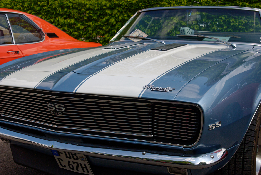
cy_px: 88
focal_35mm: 52
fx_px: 381
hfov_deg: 37.8
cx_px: 130
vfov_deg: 25.8
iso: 100
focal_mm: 35
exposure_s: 1/200
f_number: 7.1
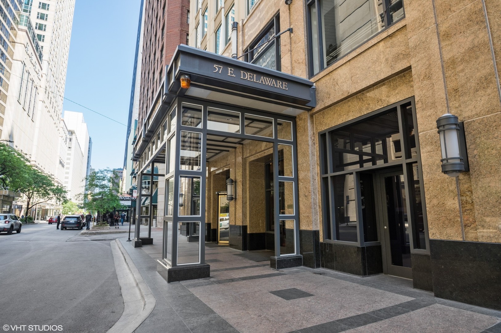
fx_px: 222
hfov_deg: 96.8
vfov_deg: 73.6
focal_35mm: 16
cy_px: 166
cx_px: 250
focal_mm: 10.63
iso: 200
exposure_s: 1/60
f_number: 10
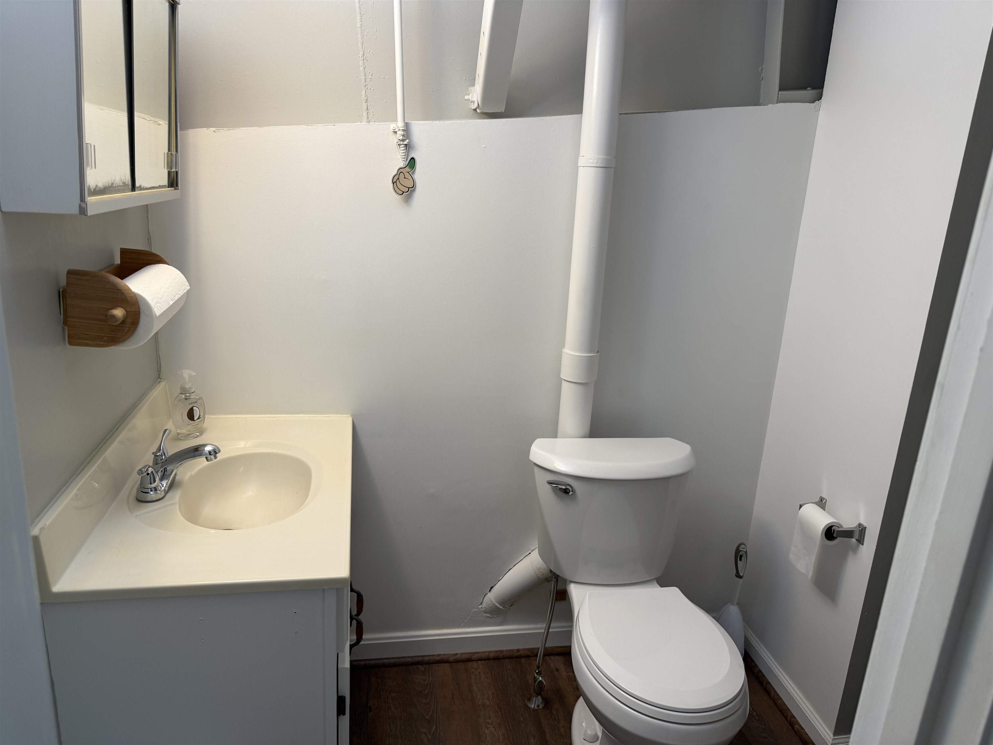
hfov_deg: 71.6
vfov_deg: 56.8
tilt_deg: -15.0
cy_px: 372
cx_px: 496
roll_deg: -4.1
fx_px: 688
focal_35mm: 24
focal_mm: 6.76
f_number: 1.78
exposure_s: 1/120
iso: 100
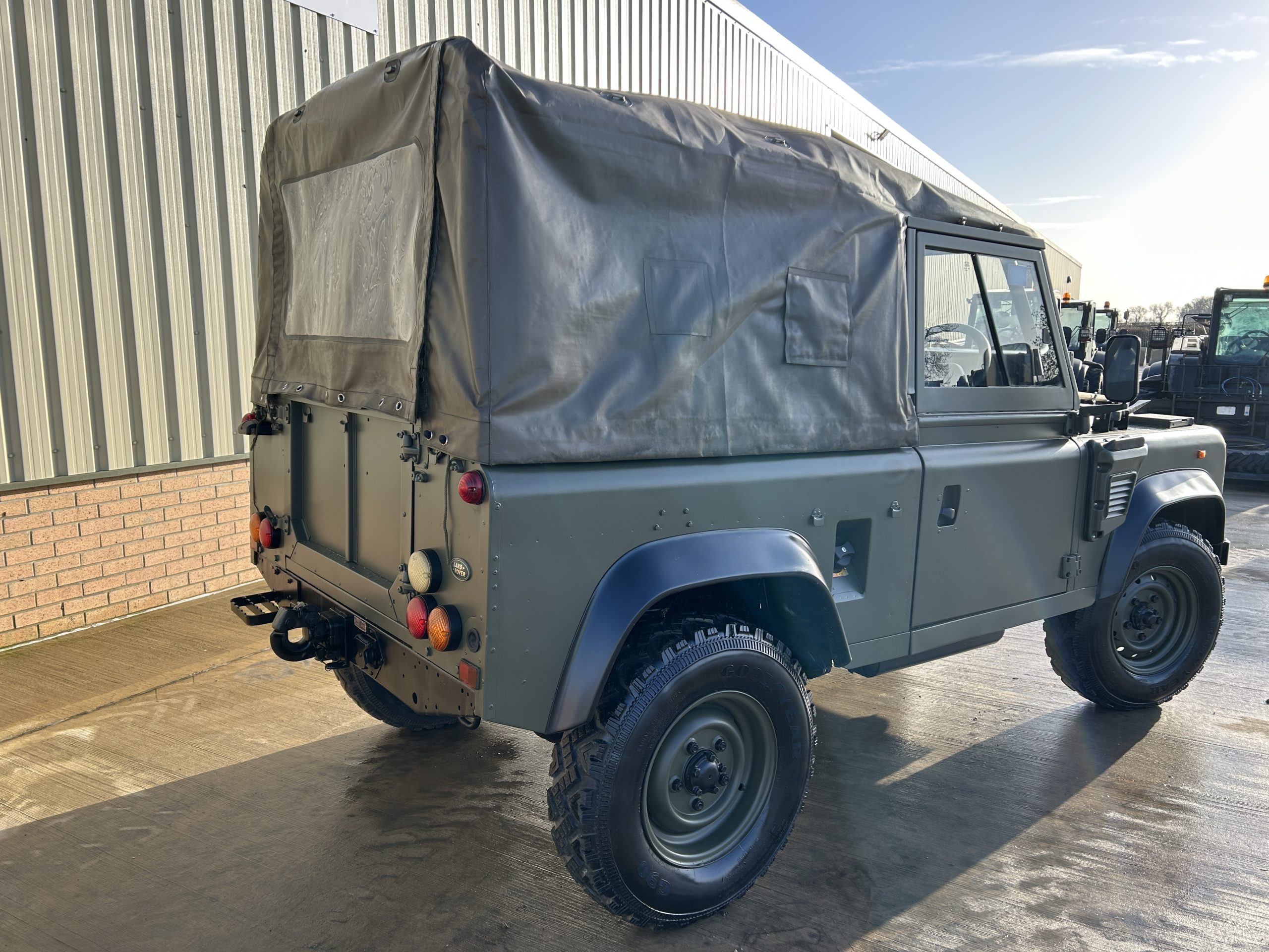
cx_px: 634
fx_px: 953
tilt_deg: -8.3
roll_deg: +0.4
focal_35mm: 26
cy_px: 476
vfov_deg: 53.1
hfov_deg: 67.3
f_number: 1.5
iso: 50
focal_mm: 5.7
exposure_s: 1/1159
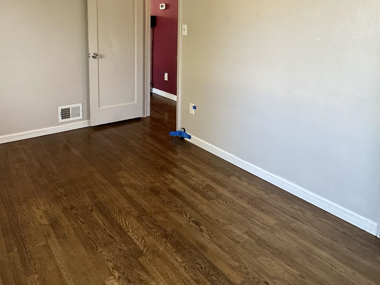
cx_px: 138
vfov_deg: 46.4
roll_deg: +0.1
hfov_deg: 60.7
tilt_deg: -9.2
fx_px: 318
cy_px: 69
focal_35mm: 29
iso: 160
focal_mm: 2.22
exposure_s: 1/60
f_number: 2.2
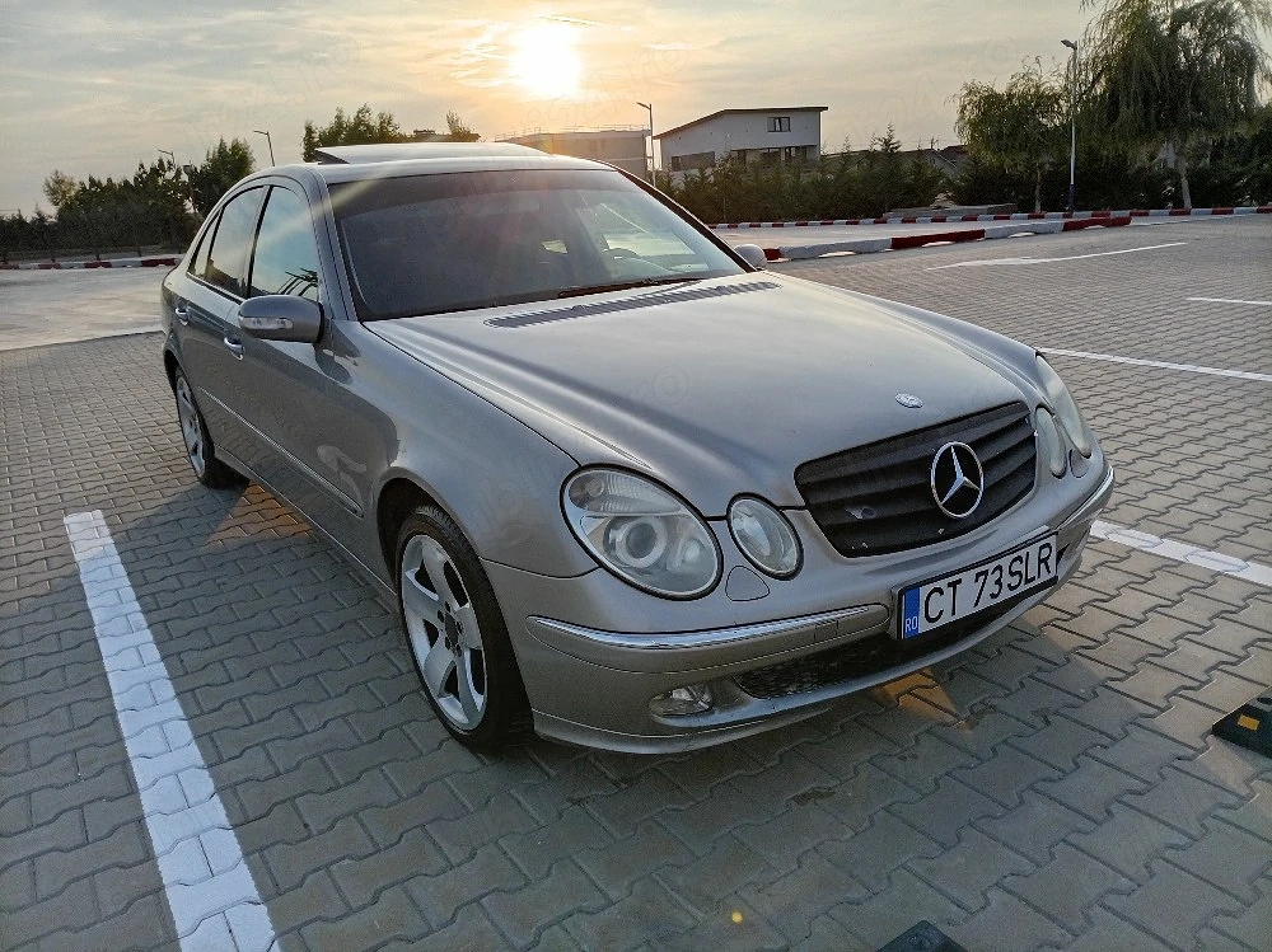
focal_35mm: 25
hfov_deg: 69.4
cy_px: 476
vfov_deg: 54.8
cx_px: 636
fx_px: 918
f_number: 1.8
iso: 101
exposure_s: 1/769
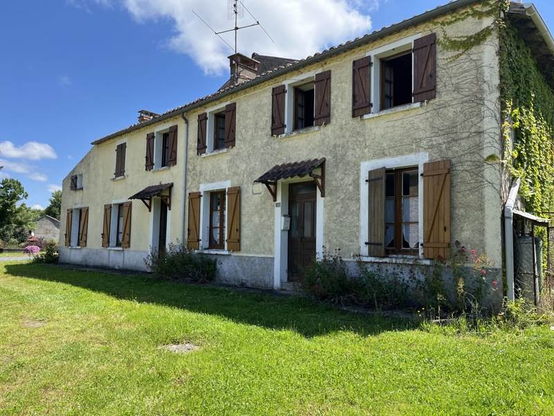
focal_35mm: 26
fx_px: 416
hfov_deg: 67.3
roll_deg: -1.1
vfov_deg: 53.1
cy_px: 208
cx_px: 277
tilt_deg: +5.1
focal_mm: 5.1
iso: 50
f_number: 1.6
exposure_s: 1/1497
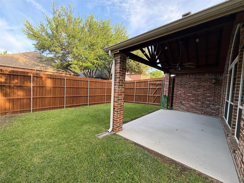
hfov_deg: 102.1
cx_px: 122
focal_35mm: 14
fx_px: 99
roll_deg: -3.4
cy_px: 92
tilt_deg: -1.7
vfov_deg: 85.7
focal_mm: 2.22
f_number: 2.2
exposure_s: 1/135
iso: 80
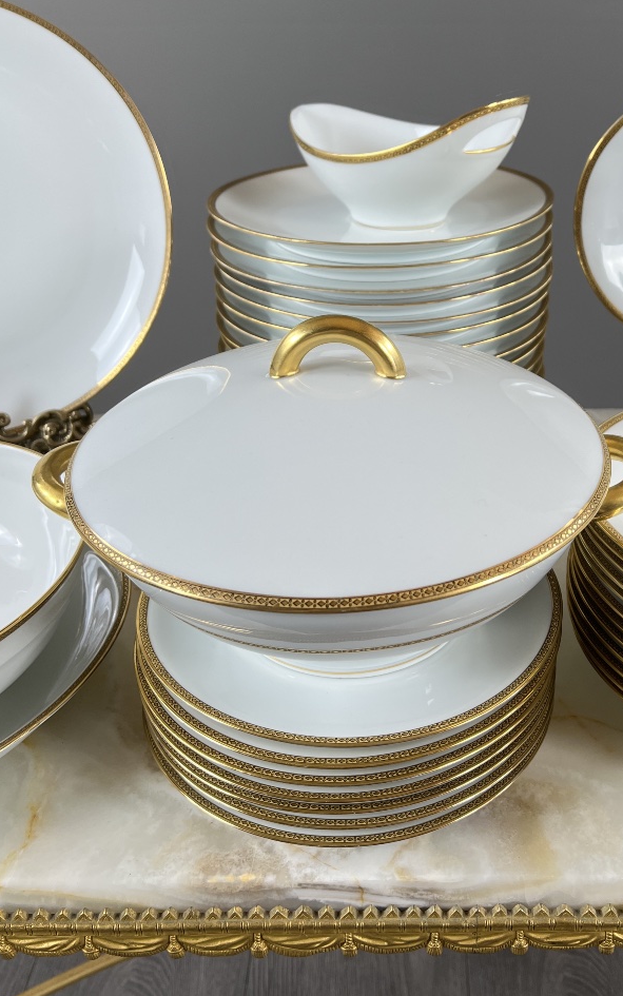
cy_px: 407
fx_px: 950
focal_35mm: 35
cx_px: 379
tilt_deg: -25.2
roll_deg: +0.8
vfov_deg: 55.0
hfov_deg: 36.1
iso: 50
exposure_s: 1/100
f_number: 1.5
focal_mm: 5.7
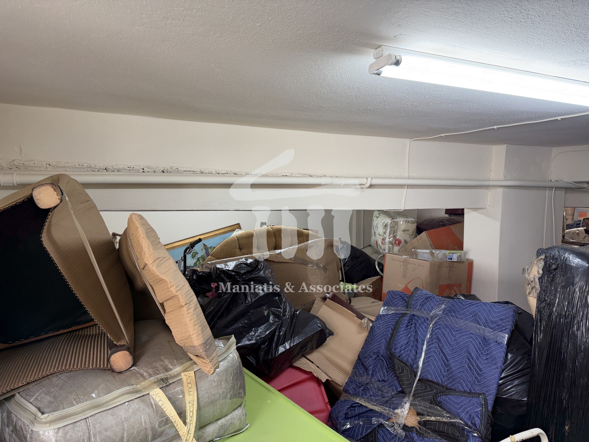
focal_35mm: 24
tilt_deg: -2.7
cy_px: 221
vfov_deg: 56.8
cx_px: 294
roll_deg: -0.1
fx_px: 408
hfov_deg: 71.6
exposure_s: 1/100
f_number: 1.78
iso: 125
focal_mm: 6.76
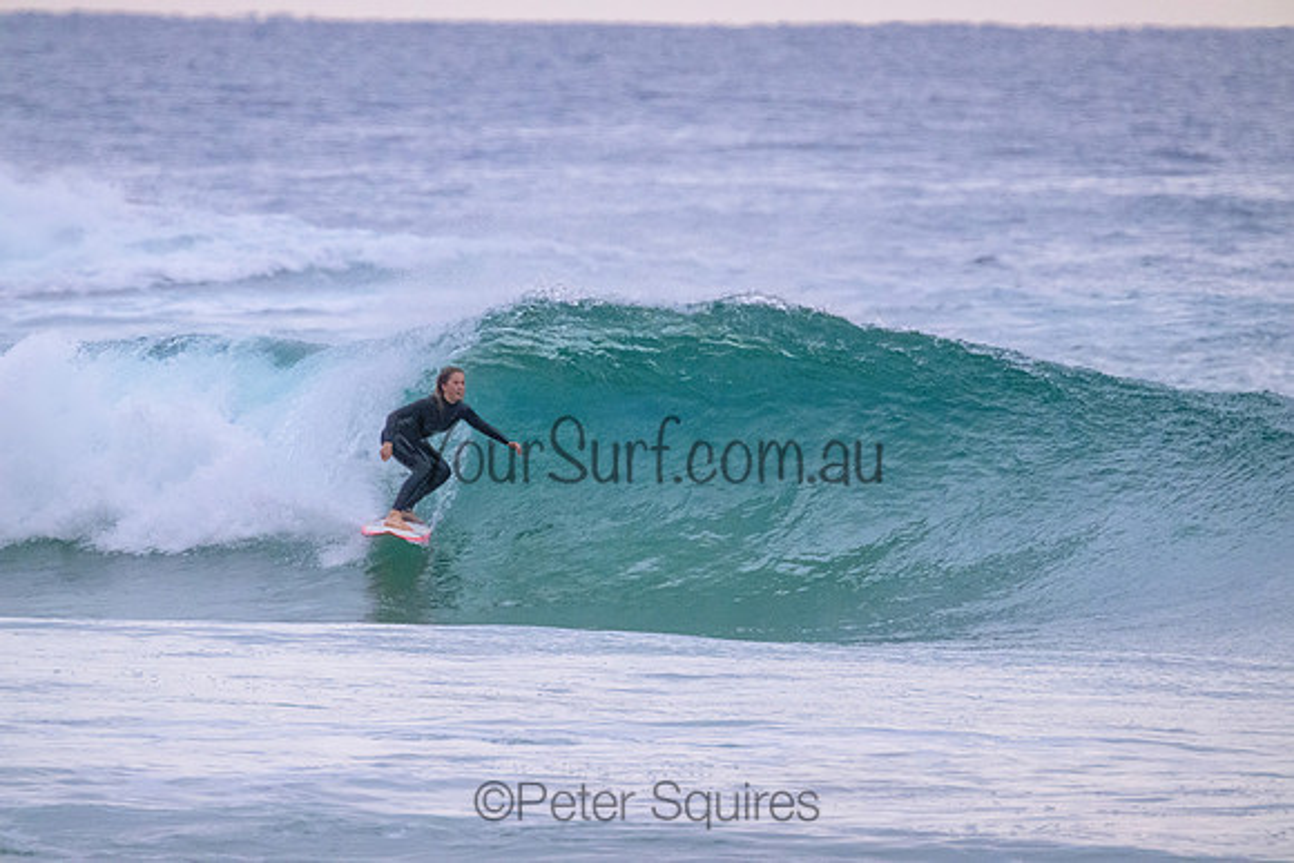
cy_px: 432
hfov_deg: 2.6
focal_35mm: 800
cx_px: 647
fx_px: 28761
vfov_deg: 1.7
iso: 6400
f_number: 11
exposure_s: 1/320
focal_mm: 800
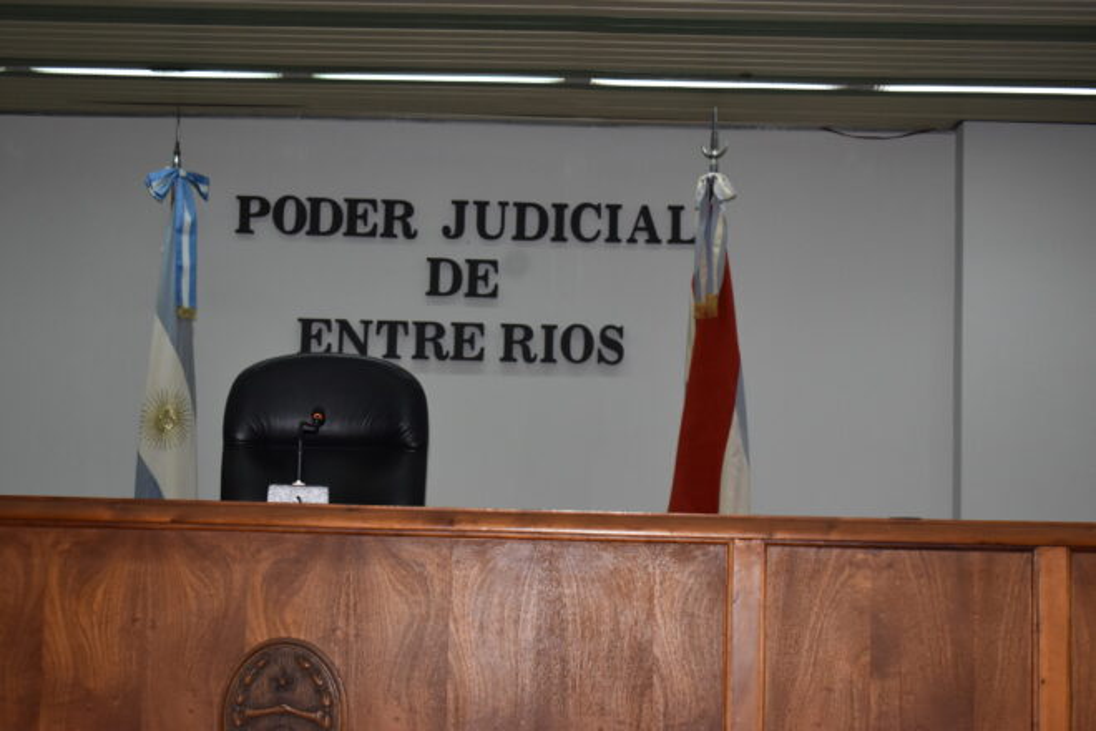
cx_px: 548
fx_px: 1827
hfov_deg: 33.4
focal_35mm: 60
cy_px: 366
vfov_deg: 22.6
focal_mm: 40
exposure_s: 1/125
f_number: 5
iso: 1000
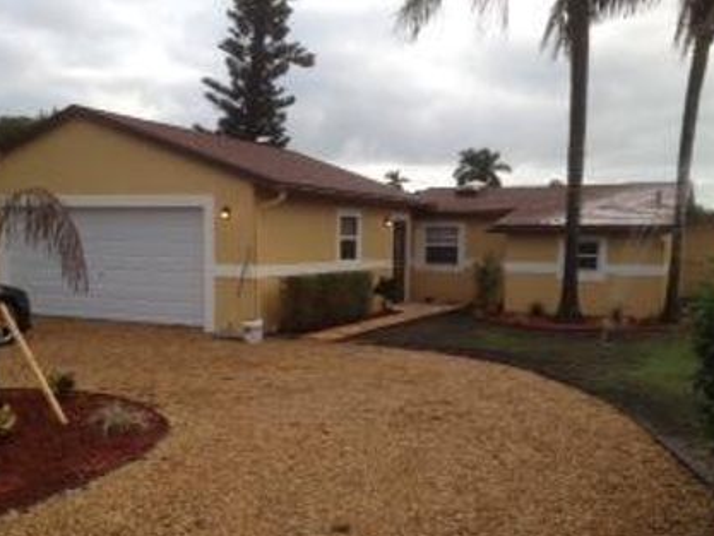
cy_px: 318
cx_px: 339
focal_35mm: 42
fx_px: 867
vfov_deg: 34.3
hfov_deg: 44.8
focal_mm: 4.28
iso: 64
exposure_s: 1/699
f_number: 2.4
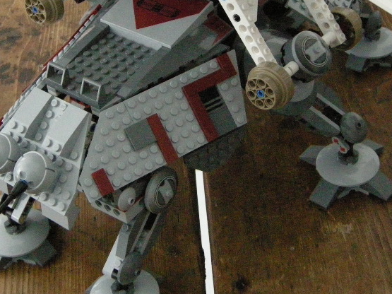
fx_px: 940
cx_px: 214
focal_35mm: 83
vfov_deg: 17.6
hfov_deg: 23.6
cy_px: 63
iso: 800
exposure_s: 1/30
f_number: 2.7
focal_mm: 7.5
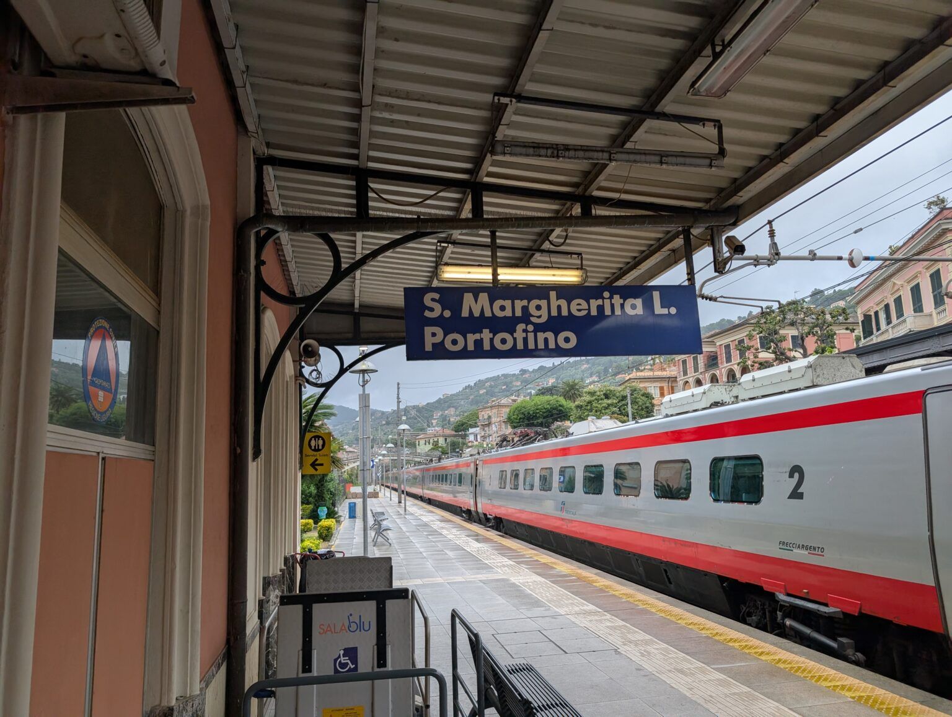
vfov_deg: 56.9
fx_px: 661
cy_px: 358
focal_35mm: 24
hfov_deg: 71.5
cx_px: 476
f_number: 1.68
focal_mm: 6.9
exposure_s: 1/400
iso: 20
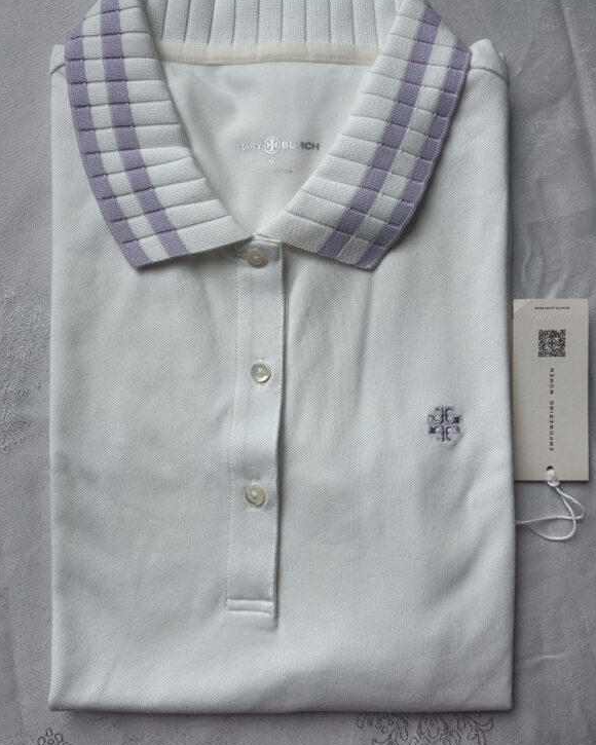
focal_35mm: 28
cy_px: 356
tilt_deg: -85.6
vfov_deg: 62.2
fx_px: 617
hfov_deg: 51.5
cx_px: 305
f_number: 1.5
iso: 50
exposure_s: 1/607
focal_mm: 5.7
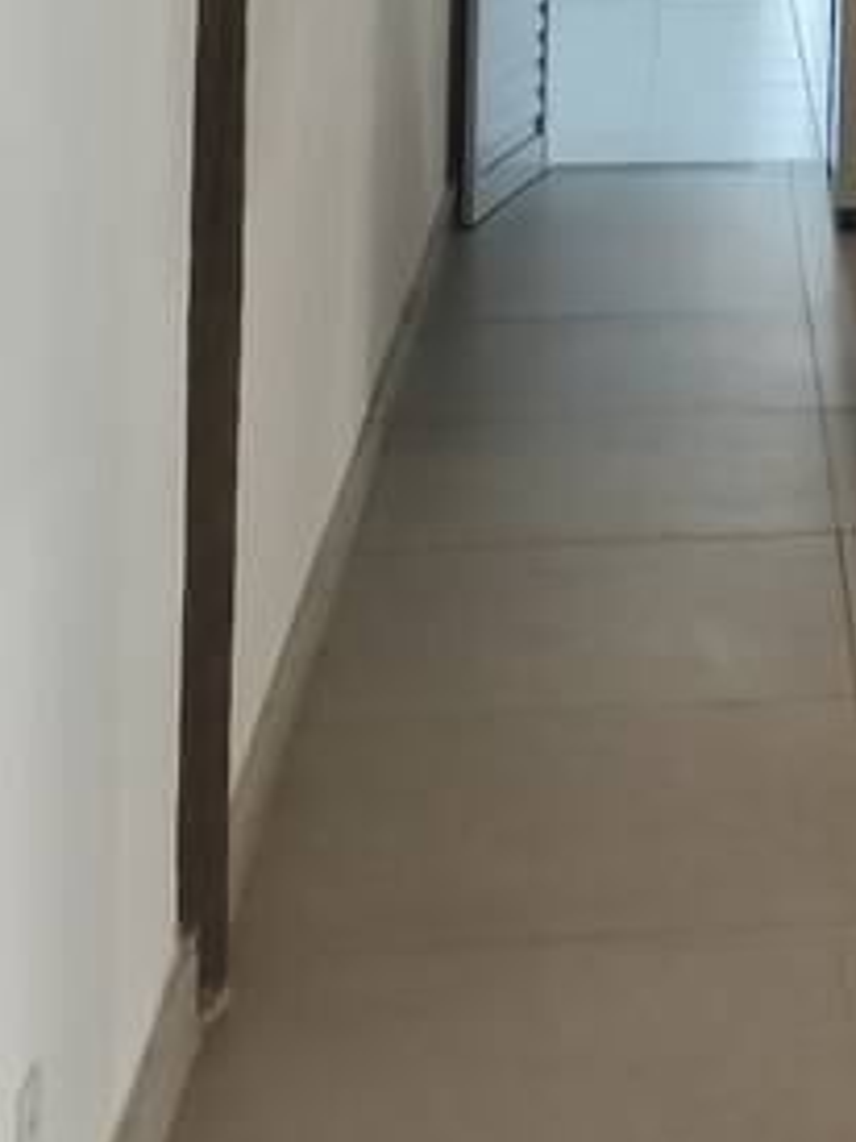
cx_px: 1513
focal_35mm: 102
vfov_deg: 17.8
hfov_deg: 13.2
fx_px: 3366
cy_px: -424
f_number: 1.5
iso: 500
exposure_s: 1/120
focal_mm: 4.94
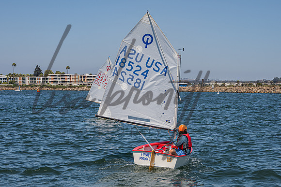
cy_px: 103
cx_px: 137
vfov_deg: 16.4
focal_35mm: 83
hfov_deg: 24.4
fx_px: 651
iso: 250
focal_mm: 66
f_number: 6
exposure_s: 1/1250
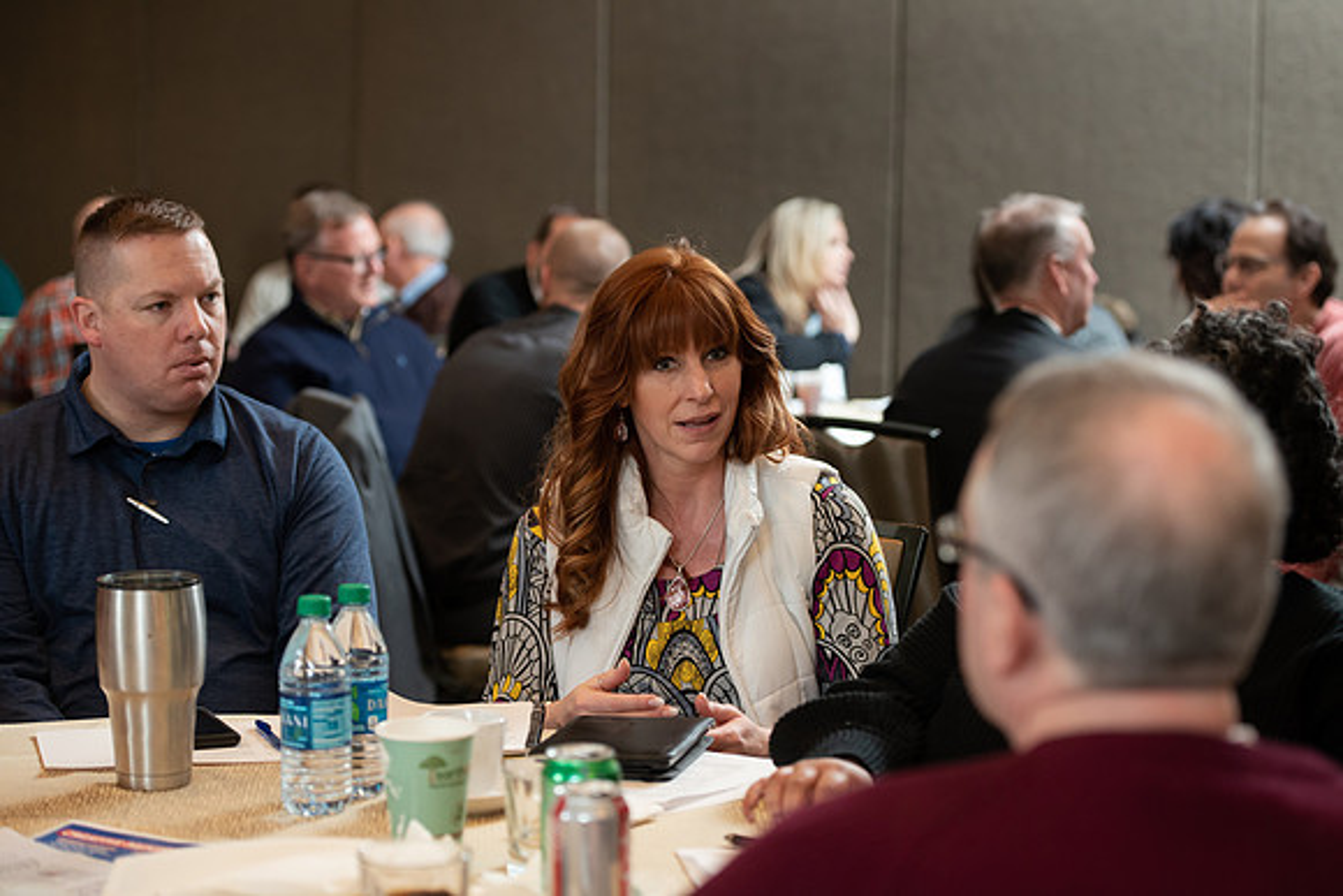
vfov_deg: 17.5
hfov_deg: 26.0
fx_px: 2910
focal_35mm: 78
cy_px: 448
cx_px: 672
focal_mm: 78
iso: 1250
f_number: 3.5
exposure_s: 1/200
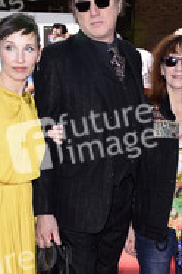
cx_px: 125
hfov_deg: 17.6
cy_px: 212
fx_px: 586
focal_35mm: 77
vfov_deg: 26.0
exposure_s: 1/160
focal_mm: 24
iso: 100
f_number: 6.3
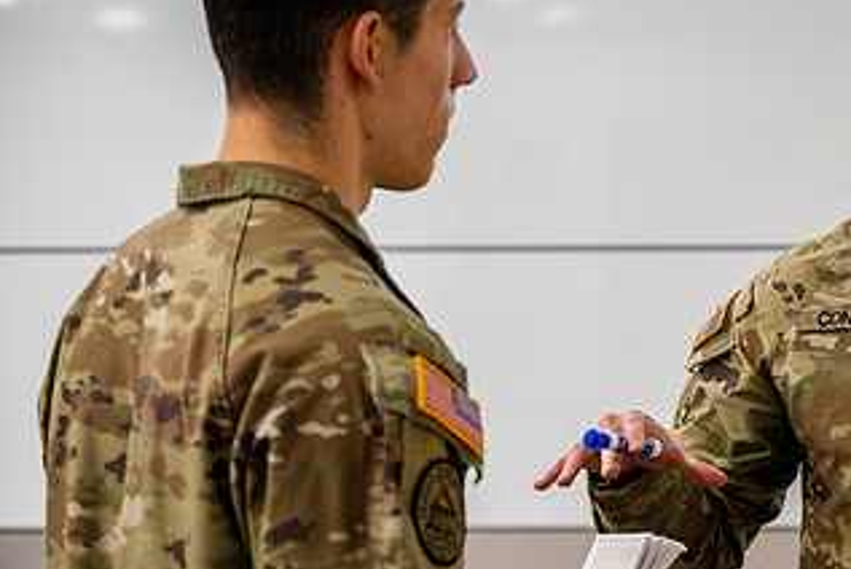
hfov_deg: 15.8
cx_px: 776
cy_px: 337
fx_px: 3028
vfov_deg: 10.7
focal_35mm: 128
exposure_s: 1/400
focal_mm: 70
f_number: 4
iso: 2500
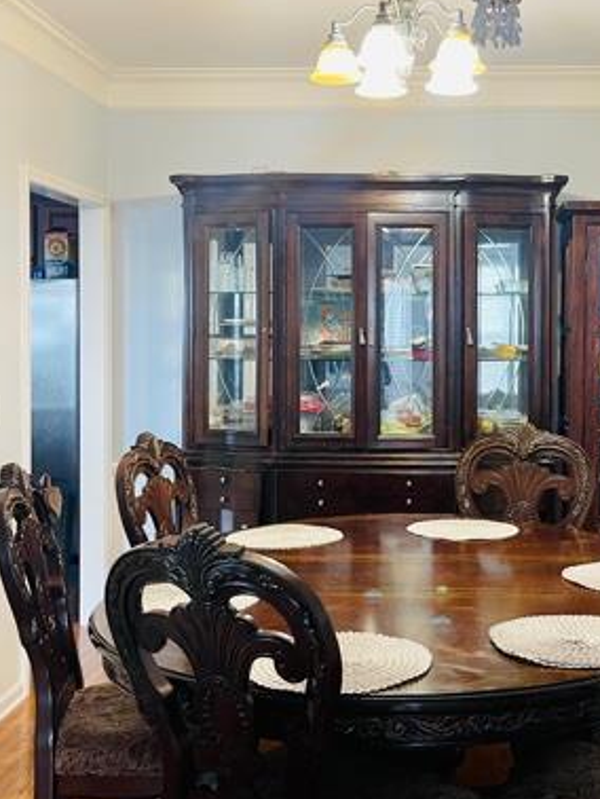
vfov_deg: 42.8
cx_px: 423
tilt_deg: +0.0
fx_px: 1016
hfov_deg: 32.5
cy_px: 345
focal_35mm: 44
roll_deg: +0.0
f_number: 1.6
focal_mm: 5.1
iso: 200
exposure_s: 1/60
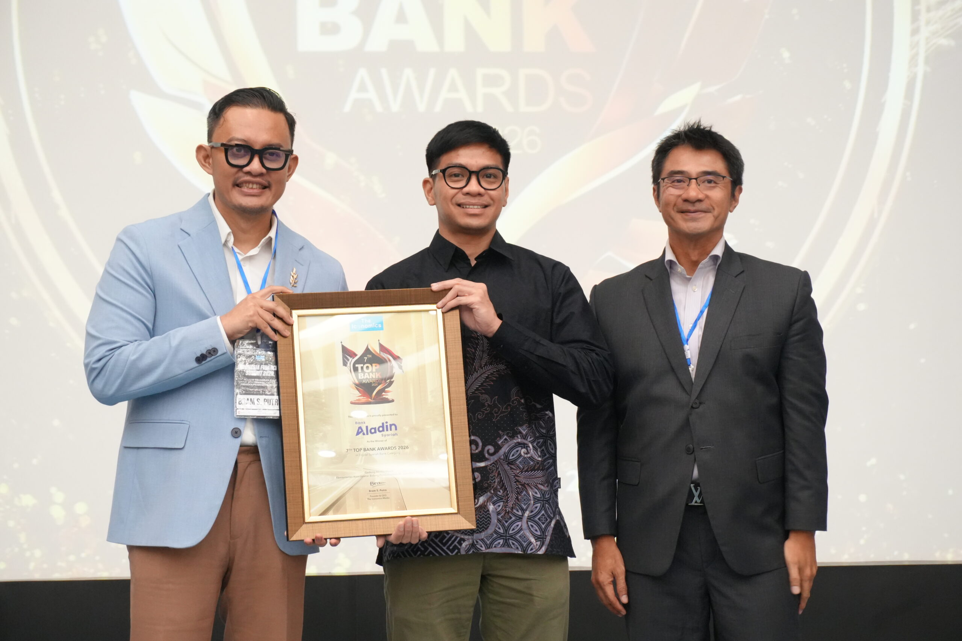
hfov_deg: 28.1
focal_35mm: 72
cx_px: 481
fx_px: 1924
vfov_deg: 18.9
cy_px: 320
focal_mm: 48
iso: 3200
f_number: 5.6
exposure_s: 1/100
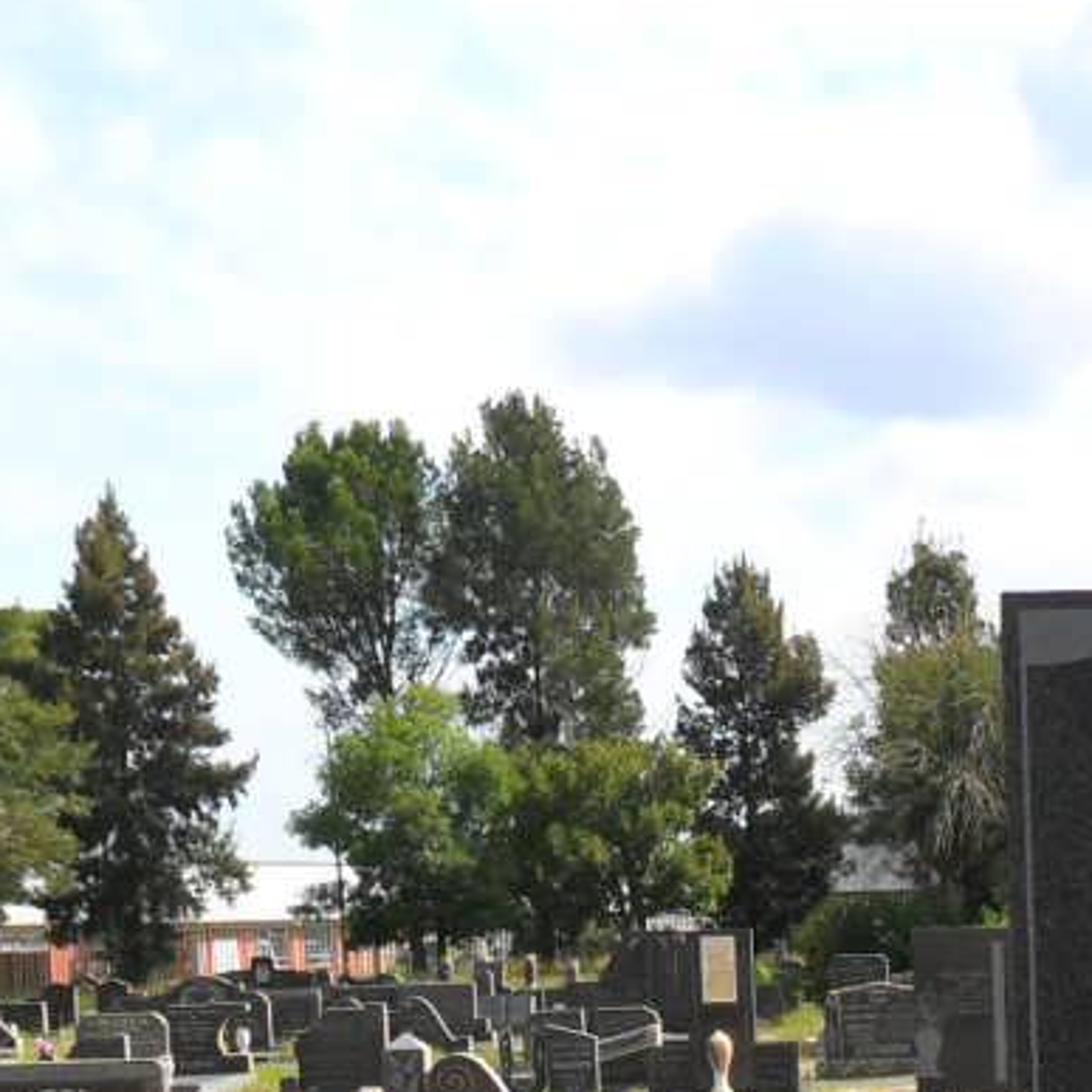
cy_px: 1137
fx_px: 2641
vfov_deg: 22.3
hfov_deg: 22.1
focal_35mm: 74
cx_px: 1185
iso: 100
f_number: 3.5
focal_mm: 4.9
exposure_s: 1/750
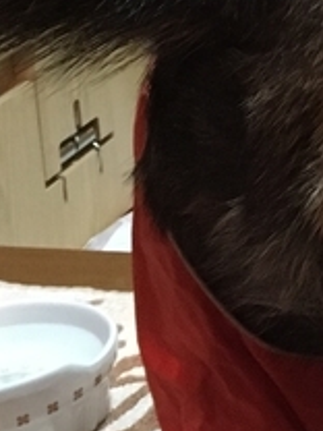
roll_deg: +2.8
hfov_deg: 9.6
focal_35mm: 143
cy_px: -131
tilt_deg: -14.8
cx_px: 654
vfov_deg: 13.3
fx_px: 1779
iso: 200
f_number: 2.2
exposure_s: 1/15
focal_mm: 4.15
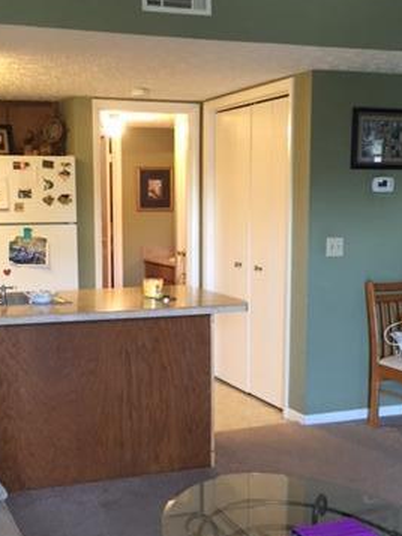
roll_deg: +1.0
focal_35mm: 52
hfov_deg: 28.0
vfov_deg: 36.7
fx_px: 805
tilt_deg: -9.5
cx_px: 170
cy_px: 318
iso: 125
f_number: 2.2
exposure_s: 1/30
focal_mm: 4.15
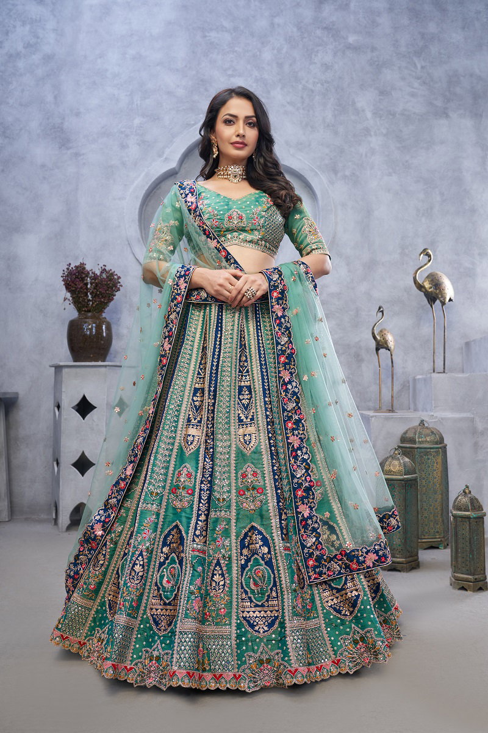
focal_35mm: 30
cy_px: 366
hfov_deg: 43.6
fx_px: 610
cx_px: 244
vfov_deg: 61.9
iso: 640
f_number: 5
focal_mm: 30
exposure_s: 1/160
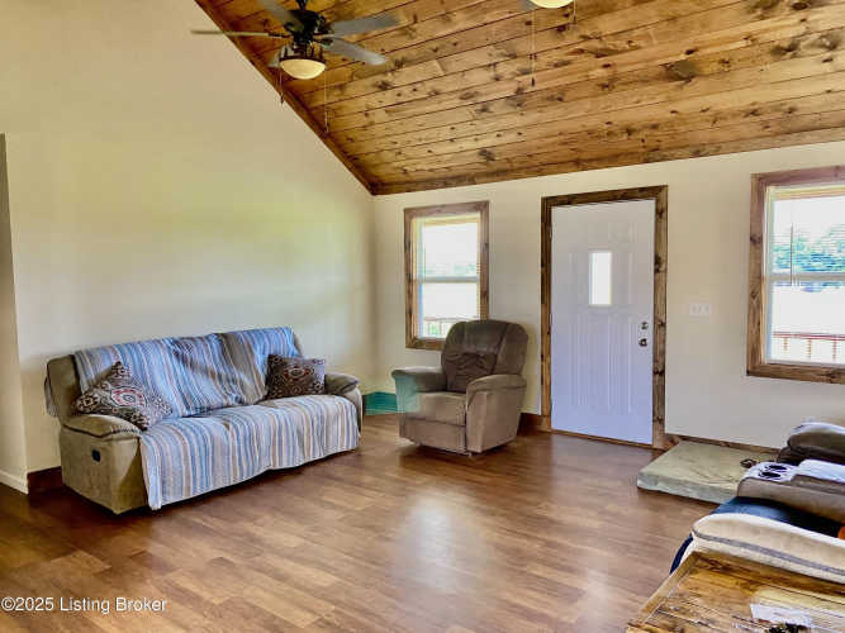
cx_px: 422
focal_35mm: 26
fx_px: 635
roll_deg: +0.9
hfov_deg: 67.3
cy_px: 316
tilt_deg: -4.6
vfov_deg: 53.0
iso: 400
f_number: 1.8
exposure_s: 1/60
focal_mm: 4.25
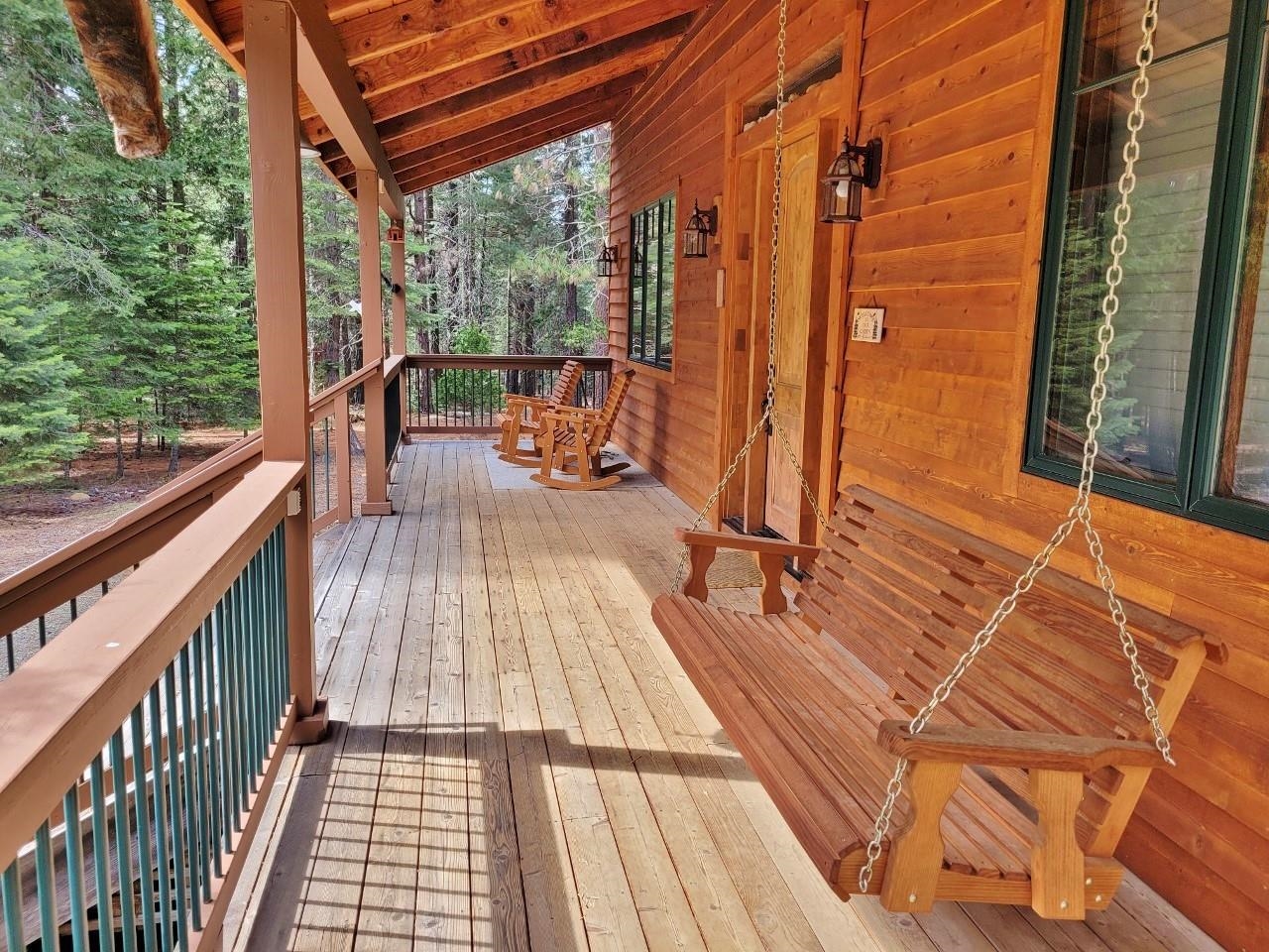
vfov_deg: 53.1
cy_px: 476
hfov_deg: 67.3
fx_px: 953
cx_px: 634
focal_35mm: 26
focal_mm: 5.4
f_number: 1.8
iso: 40
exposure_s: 1/340
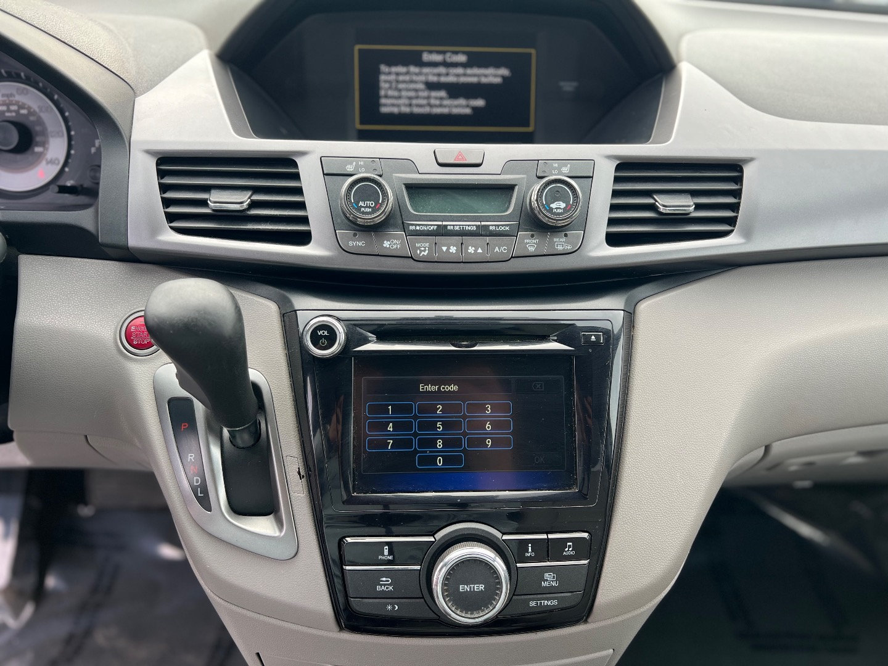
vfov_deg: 53.1
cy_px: 333
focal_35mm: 26
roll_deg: -1.4
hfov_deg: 67.3
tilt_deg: -34.2
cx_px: 444
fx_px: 667
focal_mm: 5.7
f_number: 1.5
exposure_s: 1/171
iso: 40
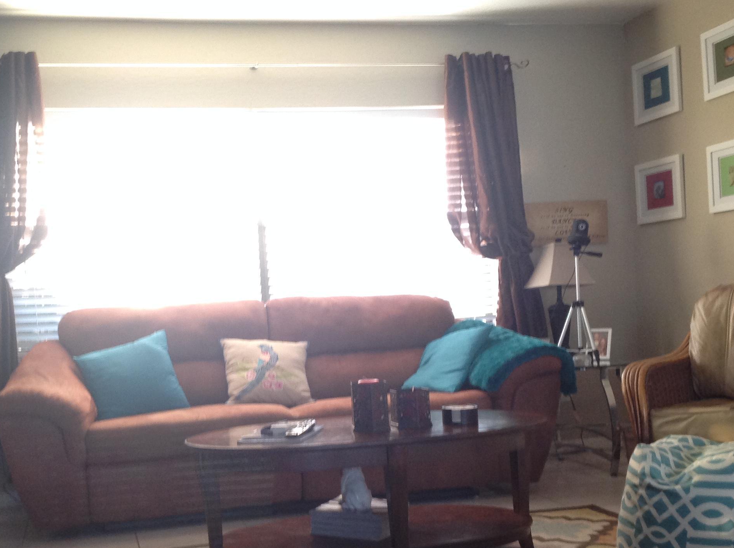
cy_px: 344
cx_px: 301
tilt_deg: -1.4
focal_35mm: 48
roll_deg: +3.2
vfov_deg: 30.1
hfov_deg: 39.6
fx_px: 1016
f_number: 2.4
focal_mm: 4.28
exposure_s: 1/15
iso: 125
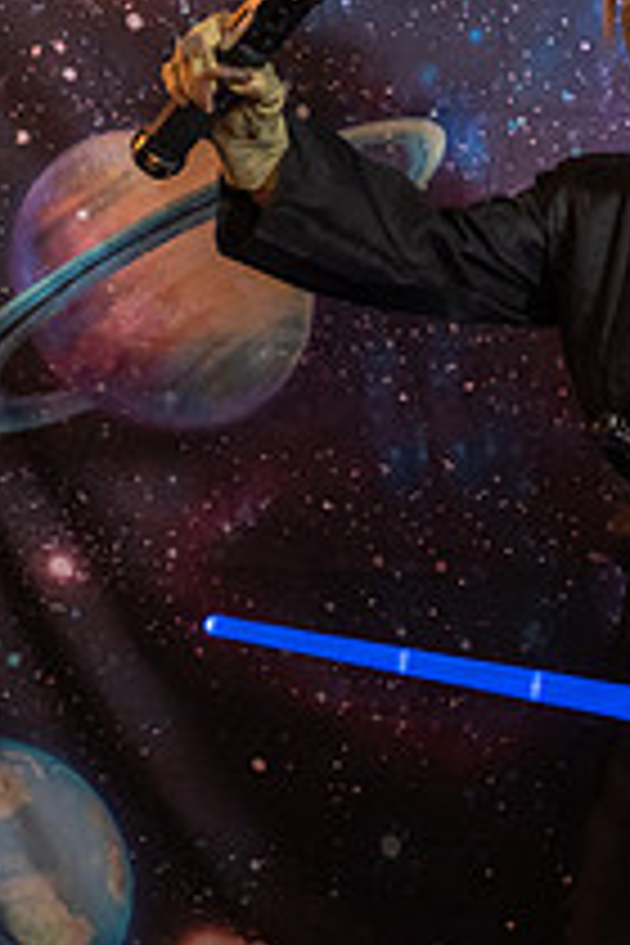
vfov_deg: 26.3
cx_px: 634
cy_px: 544
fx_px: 2021
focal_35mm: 77
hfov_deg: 17.3
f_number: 5.6
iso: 1600
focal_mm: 24
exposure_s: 1/50
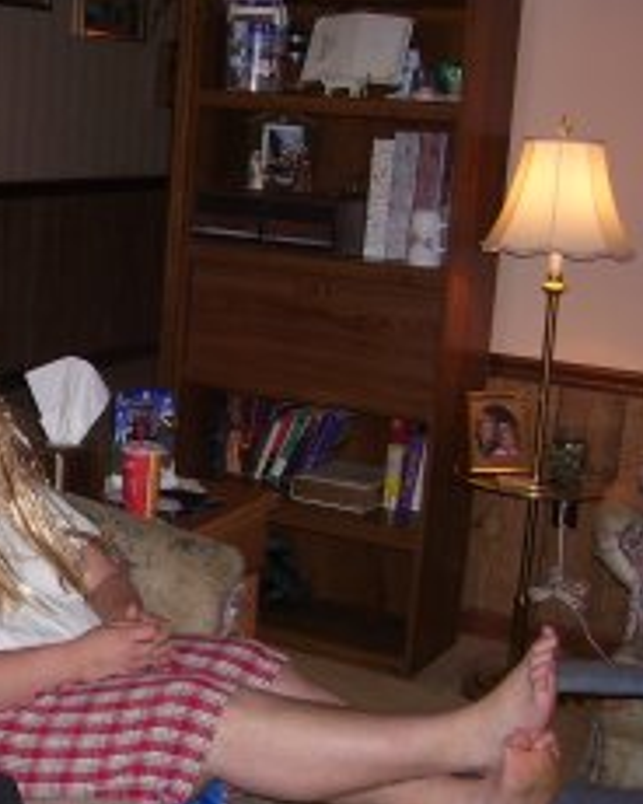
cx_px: -21
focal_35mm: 65
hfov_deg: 22.5
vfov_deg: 29.1
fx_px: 1546
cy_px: 419
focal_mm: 5.6
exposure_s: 1/60
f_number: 2.7
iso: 80
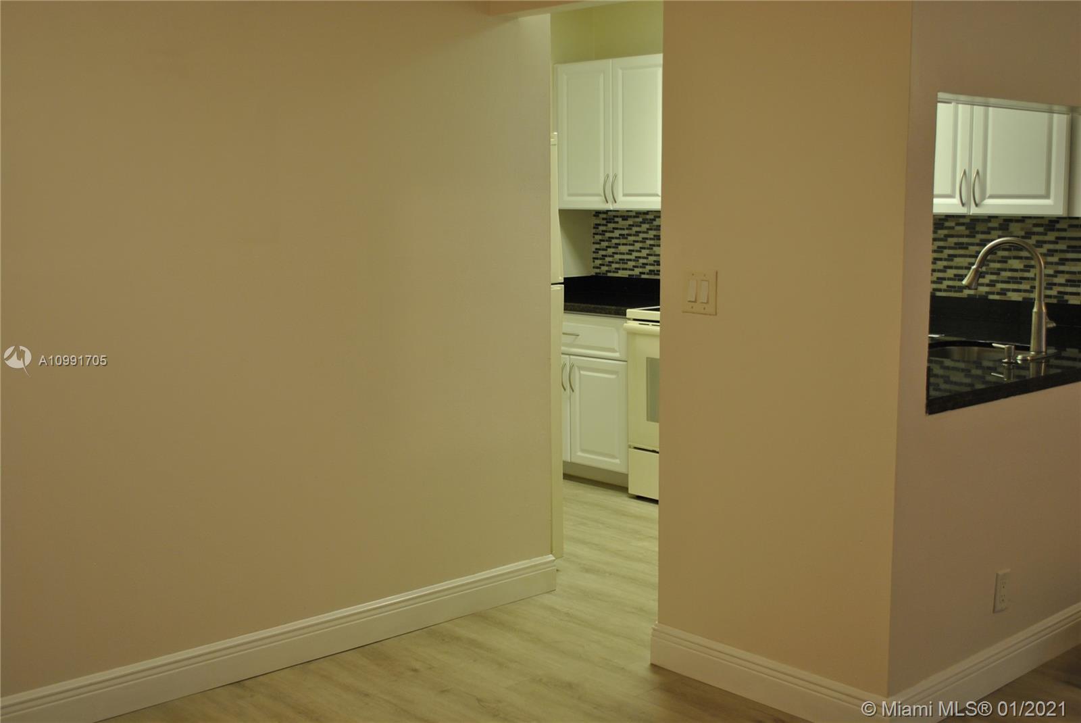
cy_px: 362
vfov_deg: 32.0
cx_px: 540
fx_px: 1262
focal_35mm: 42
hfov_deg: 46.4
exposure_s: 1/30
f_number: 4.5
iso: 200
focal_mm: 28
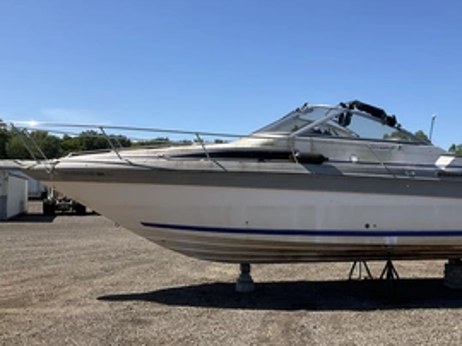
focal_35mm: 43
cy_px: 183
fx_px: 573
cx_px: 287
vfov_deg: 33.5
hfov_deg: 43.6
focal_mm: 3
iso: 25
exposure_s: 1/1675
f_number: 1.8
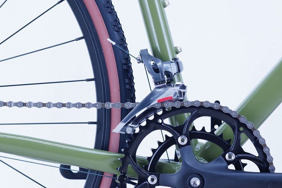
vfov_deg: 10.7
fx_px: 998
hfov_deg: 16.1
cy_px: 94
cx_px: 141
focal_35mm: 128
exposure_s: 1/40
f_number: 5.6
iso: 400
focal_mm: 85
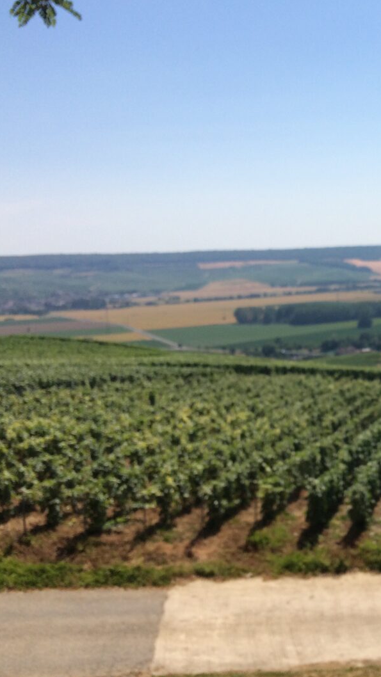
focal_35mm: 43
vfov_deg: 47.4
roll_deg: +1.0
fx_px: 772
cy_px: 335
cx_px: 418
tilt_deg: -6.9
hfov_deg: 25.7
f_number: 2.2
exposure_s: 1/3425
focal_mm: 4.15
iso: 32
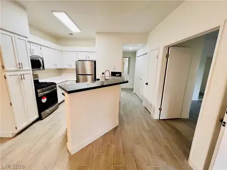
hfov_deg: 106.2
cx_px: 114
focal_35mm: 13
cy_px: 85
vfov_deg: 89.9
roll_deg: -1.7
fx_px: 85
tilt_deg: -12.0
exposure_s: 1/120
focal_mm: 1.57
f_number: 1.8
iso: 250
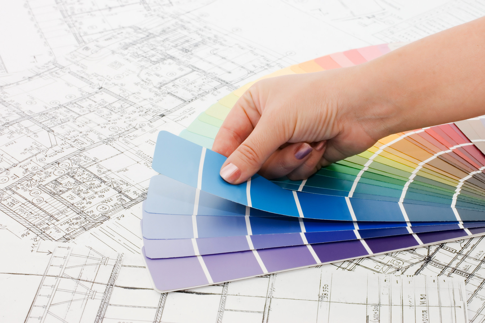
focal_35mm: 75
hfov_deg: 27.0
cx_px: 242
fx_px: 1010
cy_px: 162
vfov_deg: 18.1
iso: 200
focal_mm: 50
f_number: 13
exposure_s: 1/60
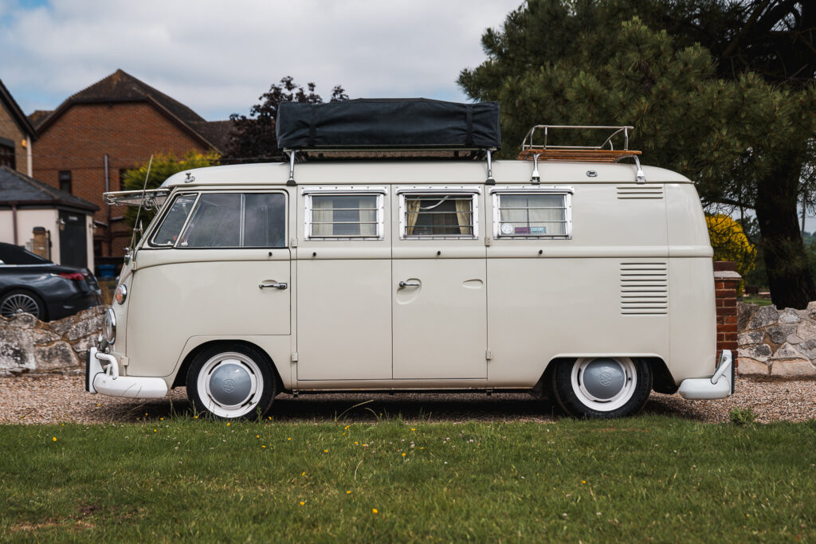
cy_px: 272
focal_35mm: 50
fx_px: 1133
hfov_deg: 39.6
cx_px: 408
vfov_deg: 27.0
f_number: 3.5
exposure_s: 1/400
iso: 100
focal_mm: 50
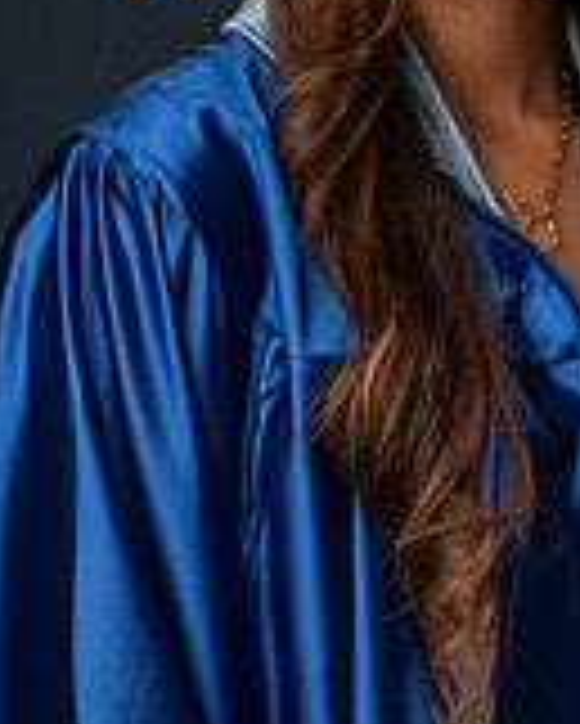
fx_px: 3773
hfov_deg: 8.8
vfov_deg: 10.9
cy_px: 81
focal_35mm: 176
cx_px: 481
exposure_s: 1/125
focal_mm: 67
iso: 200
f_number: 5.6
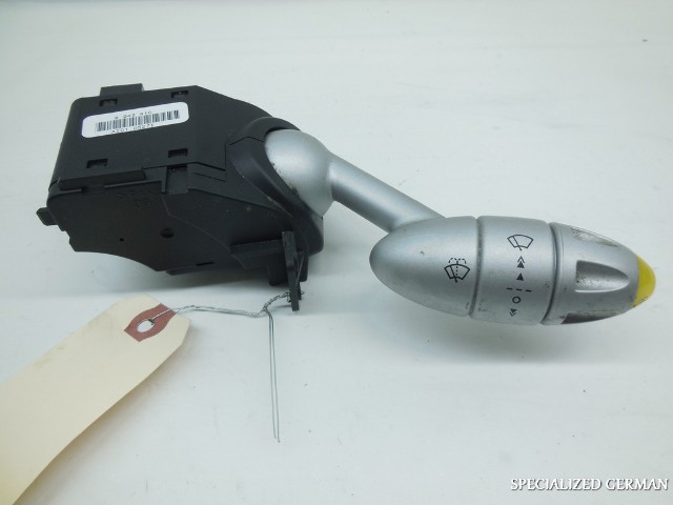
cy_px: 252
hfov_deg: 69.4
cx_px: 336
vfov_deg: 54.9
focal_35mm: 25
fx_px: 486
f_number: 3.1
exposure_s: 1/125
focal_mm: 4.5
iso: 125
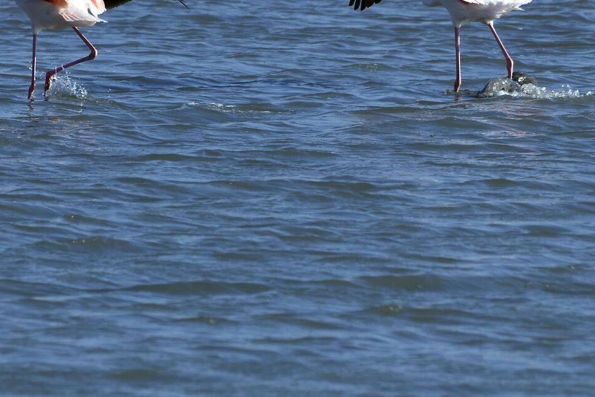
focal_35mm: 1504
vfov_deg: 0.9
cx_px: 47
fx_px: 24856
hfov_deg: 1.4
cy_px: 124
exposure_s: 1/1250
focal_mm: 600
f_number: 8
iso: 400
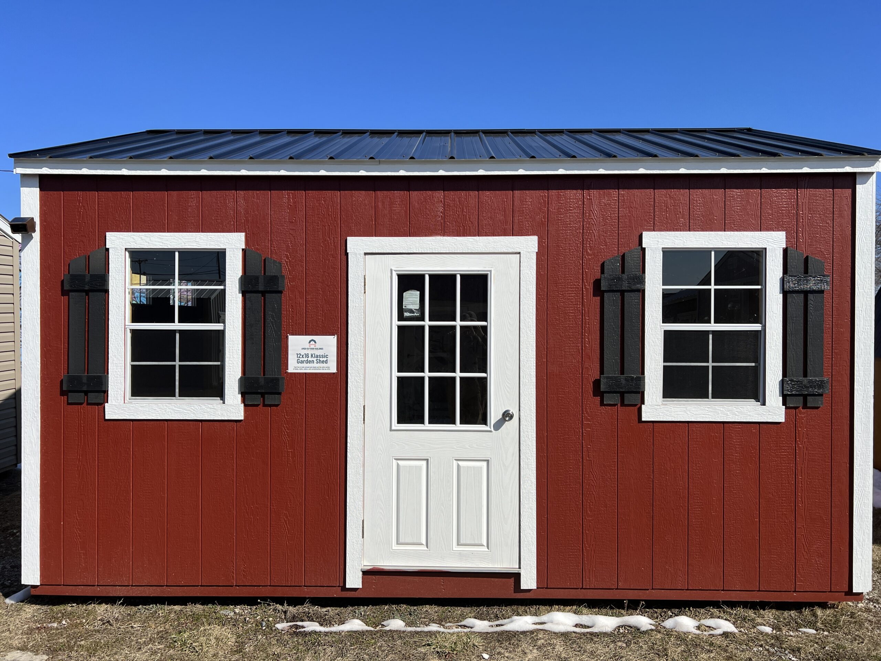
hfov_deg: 67.3
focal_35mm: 26
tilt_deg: +0.2
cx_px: 440
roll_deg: +1.1
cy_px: 330
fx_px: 662
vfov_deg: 53.1
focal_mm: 5.7
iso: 50
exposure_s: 1/6579
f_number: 1.5
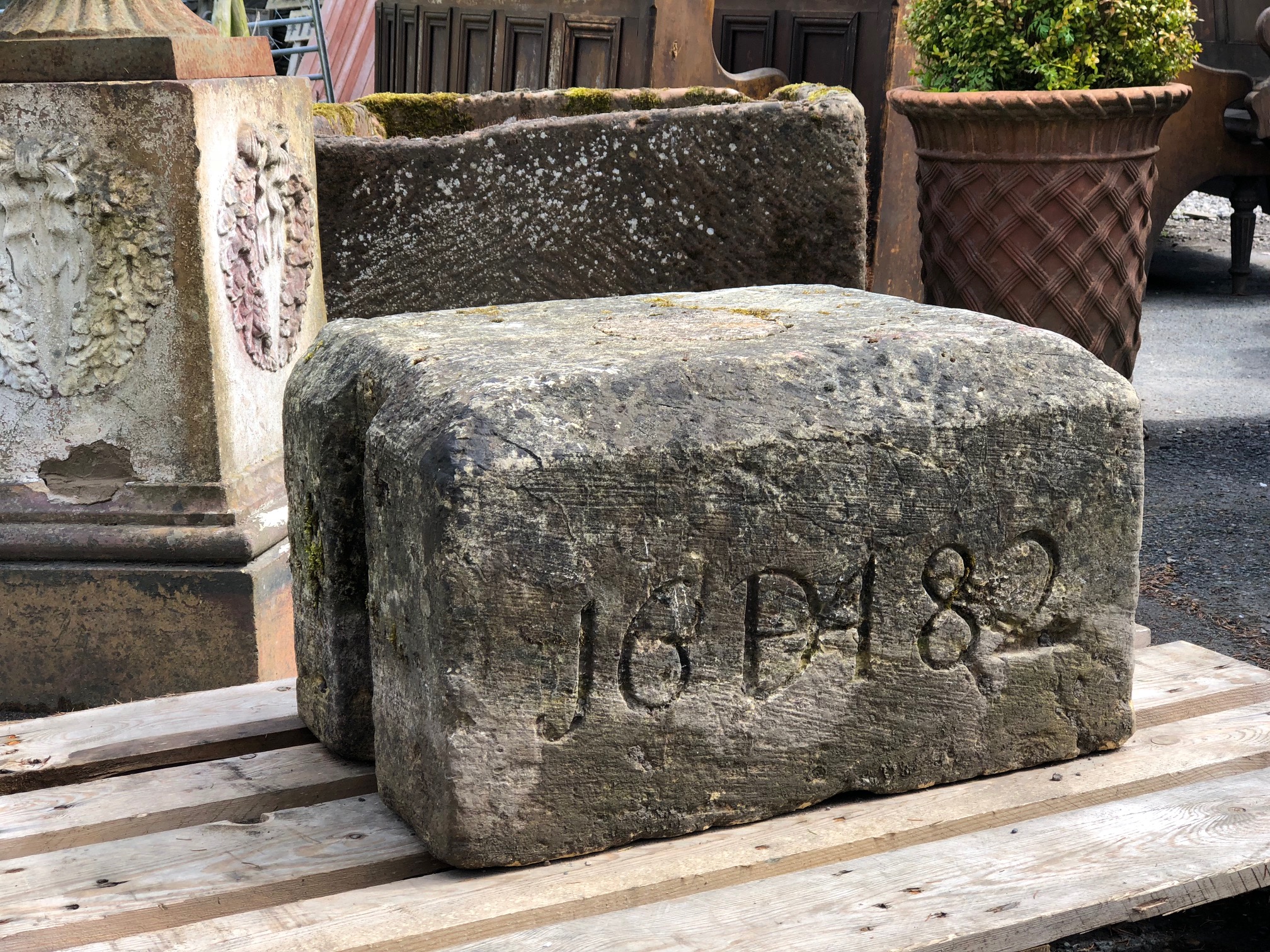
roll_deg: -0.6
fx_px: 2091
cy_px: 476
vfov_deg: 25.7
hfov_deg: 33.8
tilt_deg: -13.4
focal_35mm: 57
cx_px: 635
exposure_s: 1/242
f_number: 2.8
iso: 20
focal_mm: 6.6
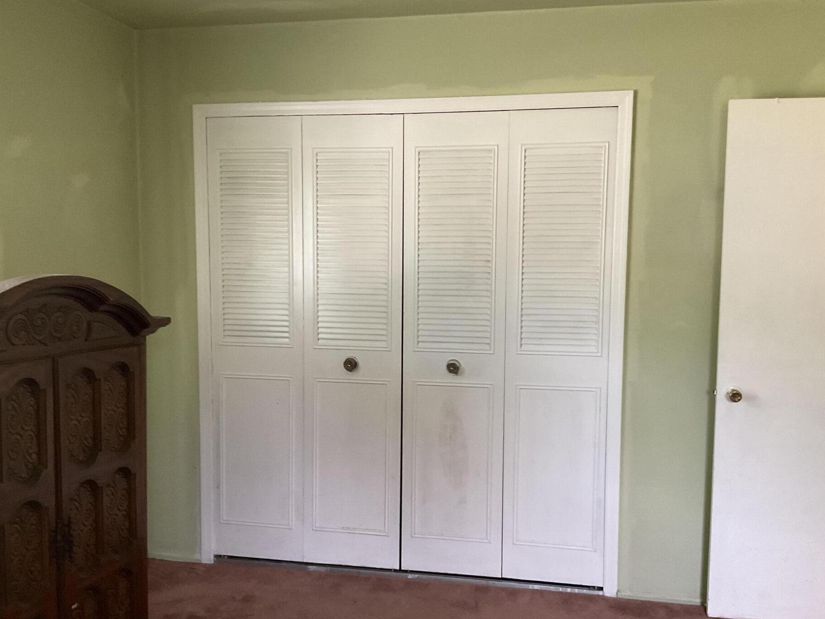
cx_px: 439
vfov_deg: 44.1
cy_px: 336
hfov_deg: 56.8
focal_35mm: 32
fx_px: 763
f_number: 1.8
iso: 320
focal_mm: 3
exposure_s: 1/48
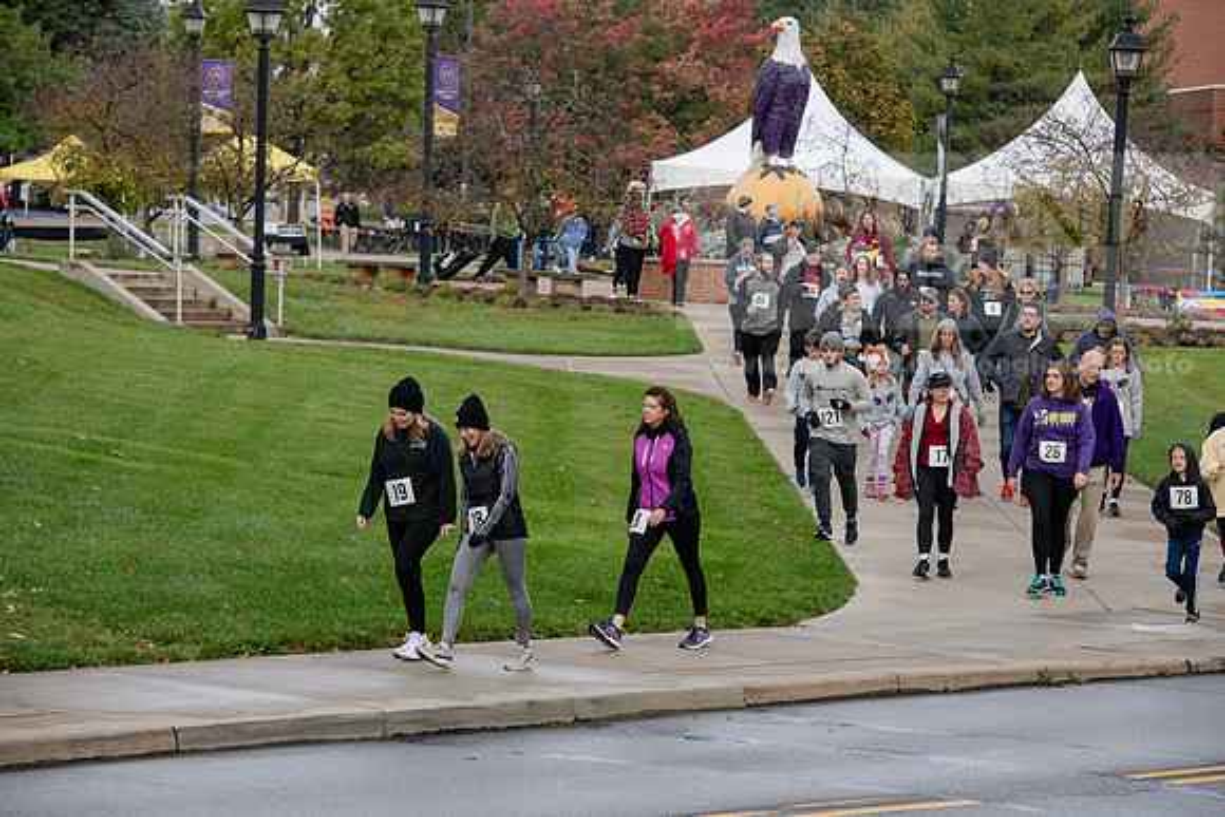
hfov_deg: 15.2
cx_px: 612
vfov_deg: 10.2
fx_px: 4595
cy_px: 408
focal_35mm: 135
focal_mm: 135
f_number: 6.3
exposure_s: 1/500
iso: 640
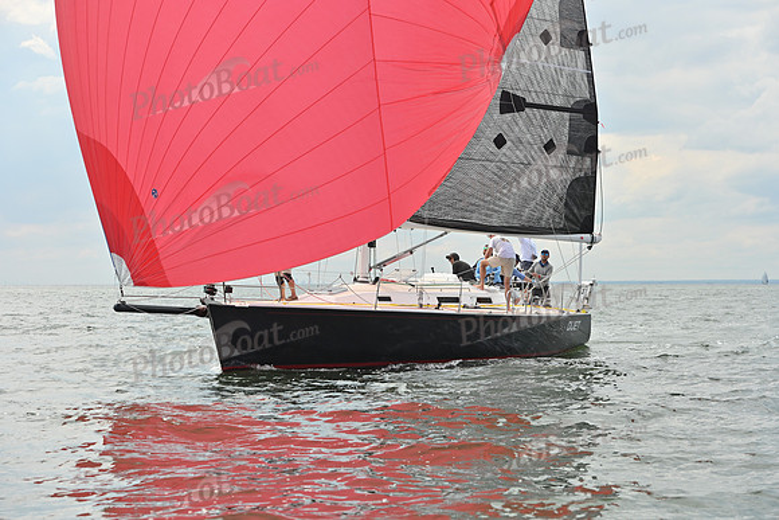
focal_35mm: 78
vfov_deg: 17.5
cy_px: 260
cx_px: 390
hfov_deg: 26.0
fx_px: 1688
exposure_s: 1/1600
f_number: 6.3
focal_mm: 78
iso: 320
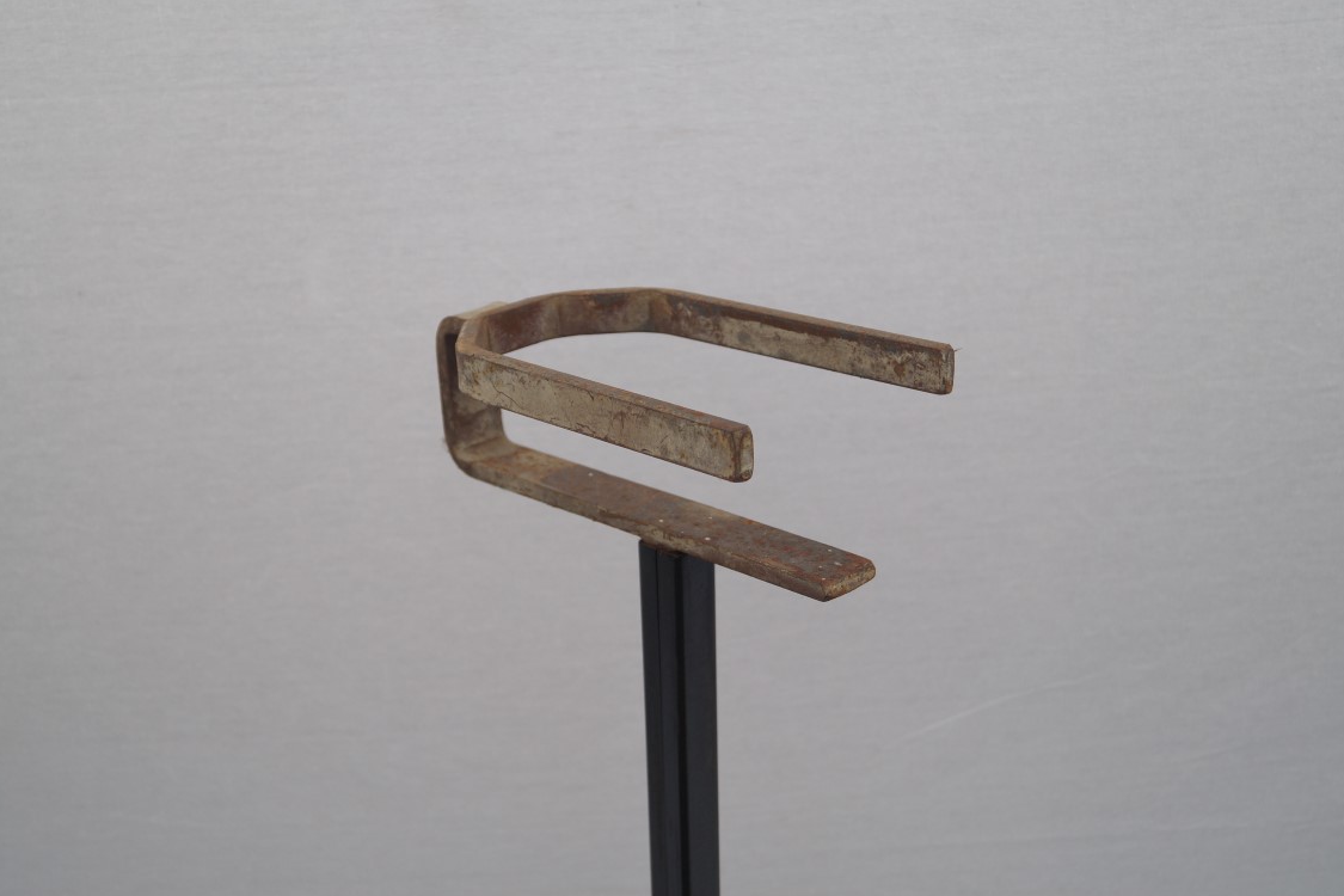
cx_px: 674
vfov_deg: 31.2
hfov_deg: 45.4
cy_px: 448
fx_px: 1605
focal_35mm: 43
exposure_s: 1/160
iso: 160
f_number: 4.5
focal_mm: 28
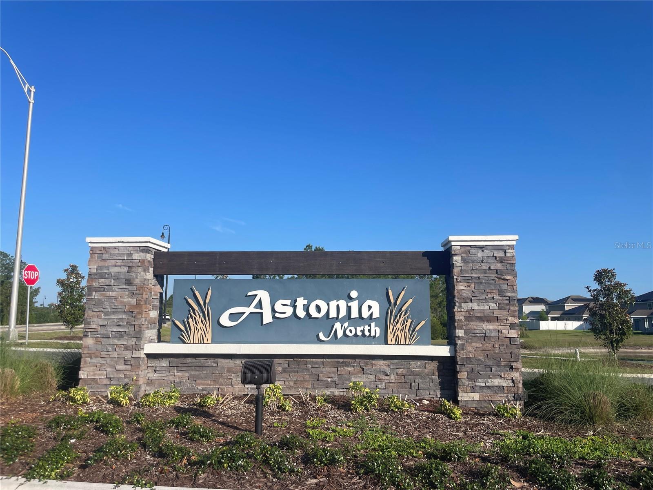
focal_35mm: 26
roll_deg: -0.2
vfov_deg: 53.1
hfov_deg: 67.3
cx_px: 326
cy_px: 245
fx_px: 490
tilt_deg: +9.4
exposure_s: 1/4000
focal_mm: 4.2
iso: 32
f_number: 1.6
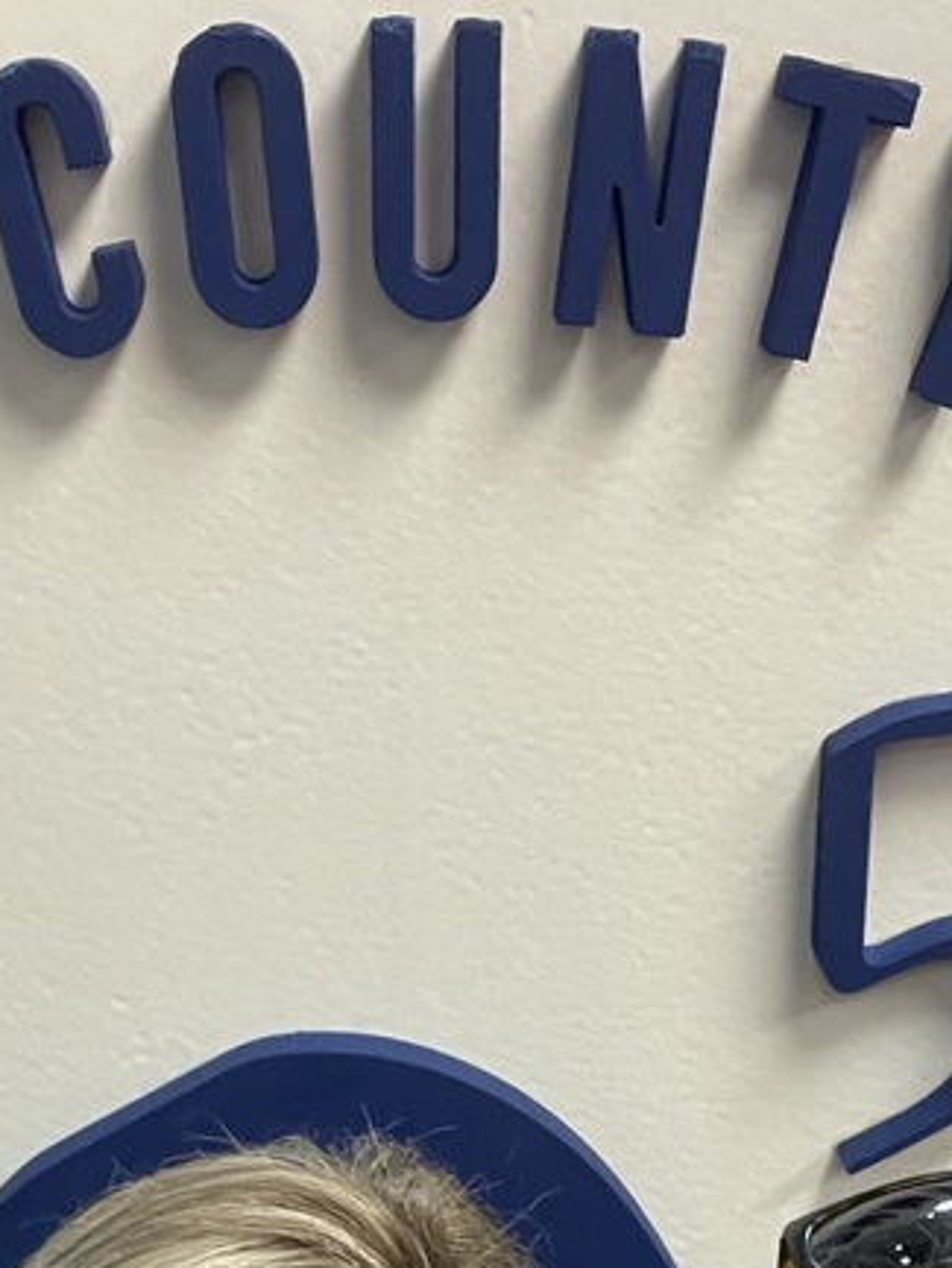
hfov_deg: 20.7
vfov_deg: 25.7
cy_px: 1335
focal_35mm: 71
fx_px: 2602
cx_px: 486
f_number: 2.2
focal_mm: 2.71
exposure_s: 1/40
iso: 400
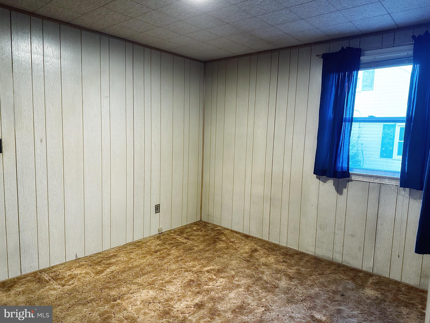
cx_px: 215
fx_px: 298
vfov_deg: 56.8
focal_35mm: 24
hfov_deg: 71.6
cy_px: 162
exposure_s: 1/30
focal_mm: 6.86
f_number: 1.78
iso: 1000
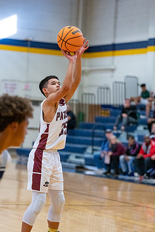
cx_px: 62
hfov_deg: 10.5
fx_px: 847
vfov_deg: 15.6
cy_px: 134
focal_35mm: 131
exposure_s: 1/1000
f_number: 2.8
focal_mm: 107
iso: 5000
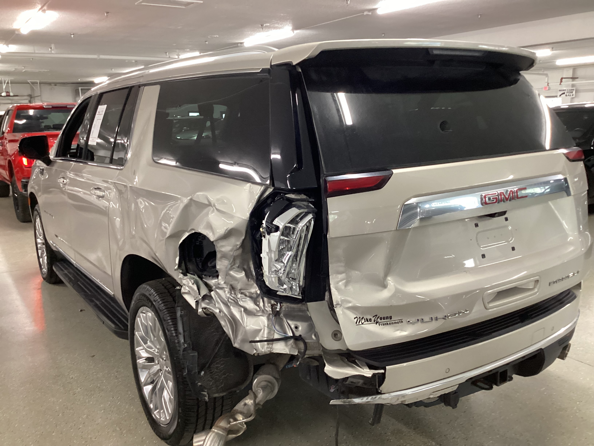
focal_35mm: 31
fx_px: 532
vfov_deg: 45.4
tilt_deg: -11.9
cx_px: 297
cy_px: 223
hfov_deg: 58.4
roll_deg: +1.6
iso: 320
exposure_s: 1/50
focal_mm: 3.3
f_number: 2.4
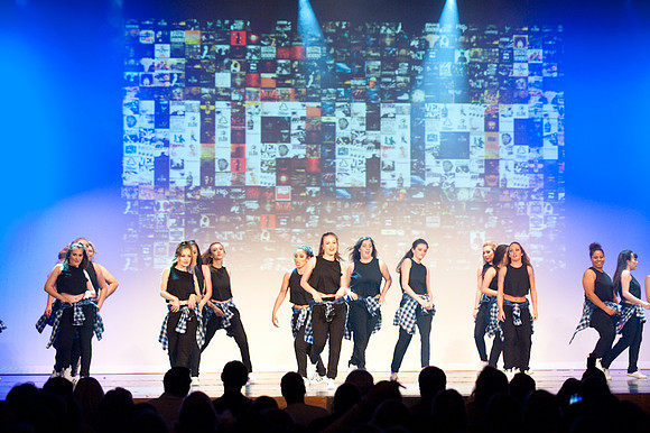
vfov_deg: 13.0
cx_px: 325
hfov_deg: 19.5
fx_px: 1895
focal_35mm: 105
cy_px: 216
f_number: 2.8
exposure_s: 1/200
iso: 3200
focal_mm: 105
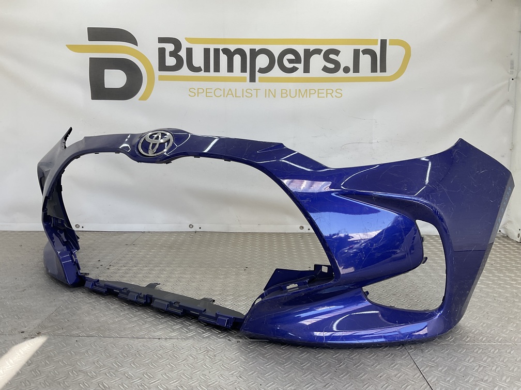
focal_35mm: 29
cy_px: 195
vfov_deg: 48.2
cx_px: 260
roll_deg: -1.8
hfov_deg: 61.7
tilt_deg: -9.0
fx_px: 436
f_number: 1.8
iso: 16
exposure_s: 1/157
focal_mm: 3
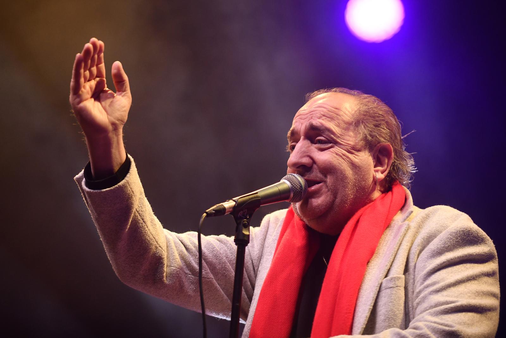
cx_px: 253
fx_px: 1757
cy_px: 169
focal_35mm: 125
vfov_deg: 11.0
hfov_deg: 16.4
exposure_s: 1/400
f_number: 2.8
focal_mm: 125
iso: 1250
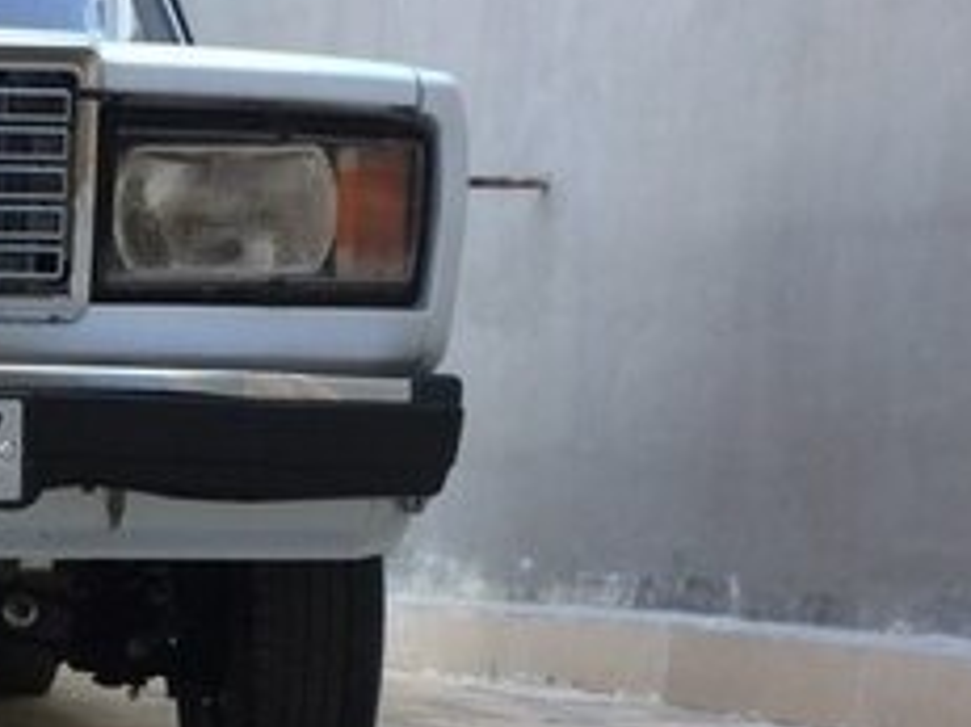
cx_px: -227
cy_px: 805
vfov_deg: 17.2
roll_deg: -1.2
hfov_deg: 21.7
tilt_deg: -6.3
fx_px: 2327
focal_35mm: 83
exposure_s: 1/33
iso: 32
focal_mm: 4.15
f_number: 2.2
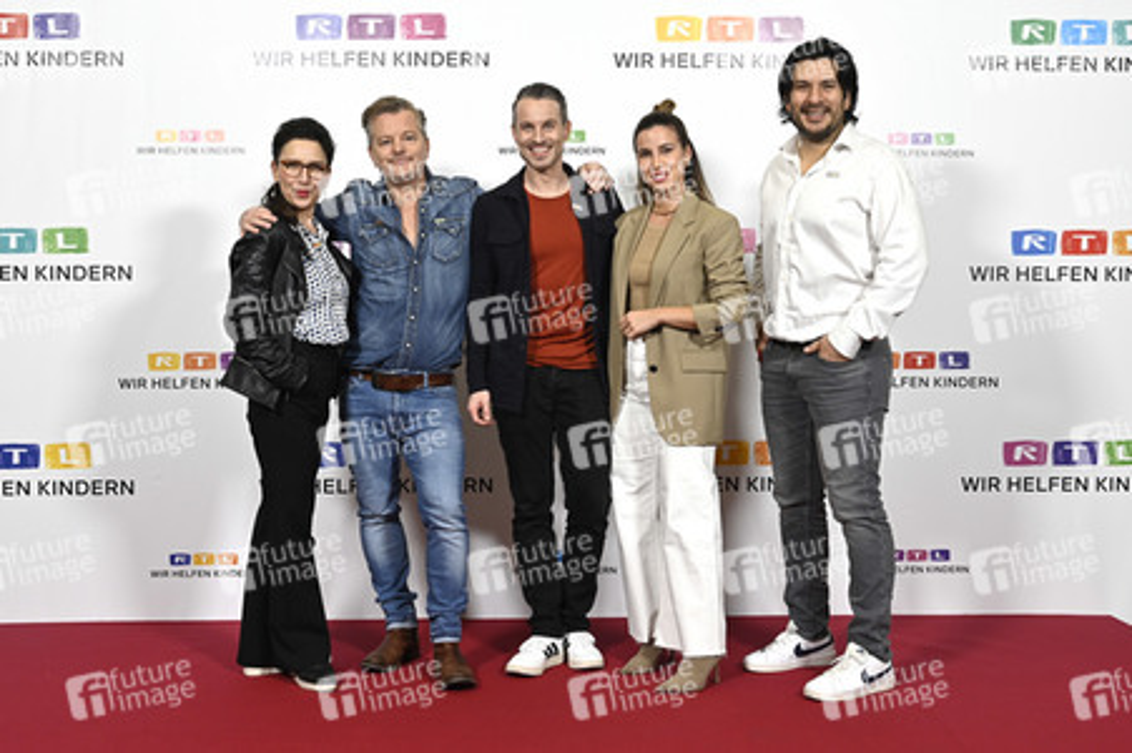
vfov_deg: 30.5
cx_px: 566
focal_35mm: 44
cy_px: 376
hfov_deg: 44.5
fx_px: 1383
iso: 1250
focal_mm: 44
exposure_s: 1/320
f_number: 4.5
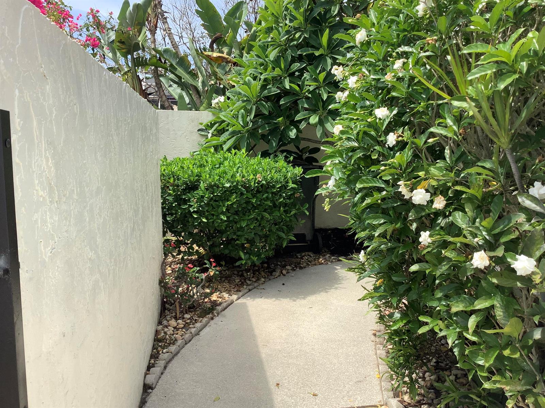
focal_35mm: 31
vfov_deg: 45.4
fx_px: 488
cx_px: 272
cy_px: 204
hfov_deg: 58.4
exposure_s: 1/936
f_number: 2.4
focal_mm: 3.3
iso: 25
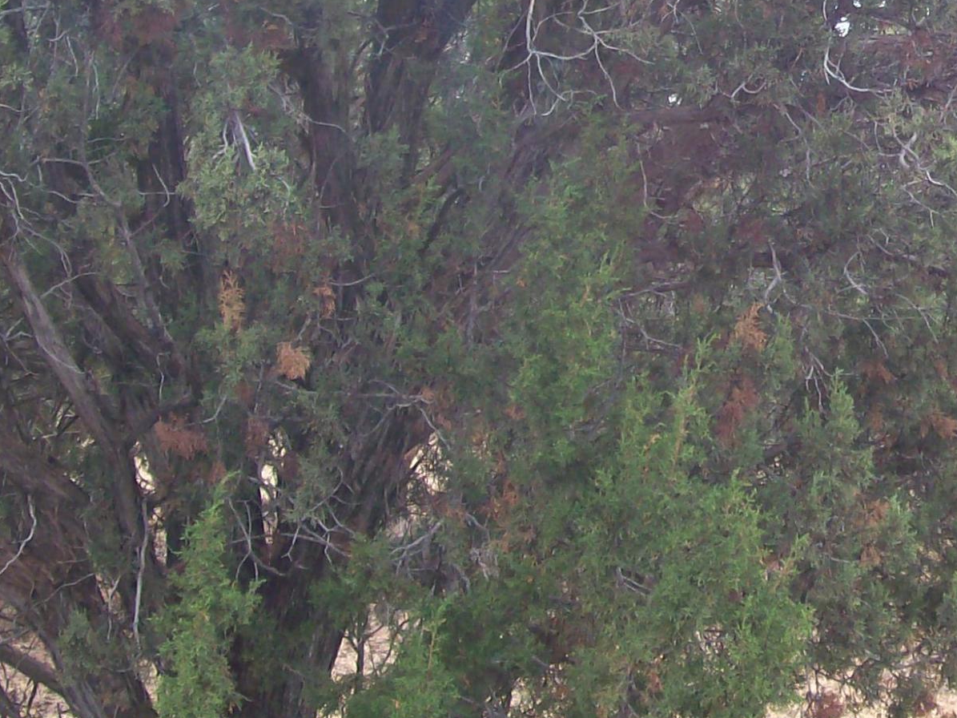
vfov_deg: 13.0
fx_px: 3124
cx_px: 931
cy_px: 77
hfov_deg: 17.1
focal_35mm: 113
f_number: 3
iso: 80
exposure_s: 1/323
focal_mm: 7.6
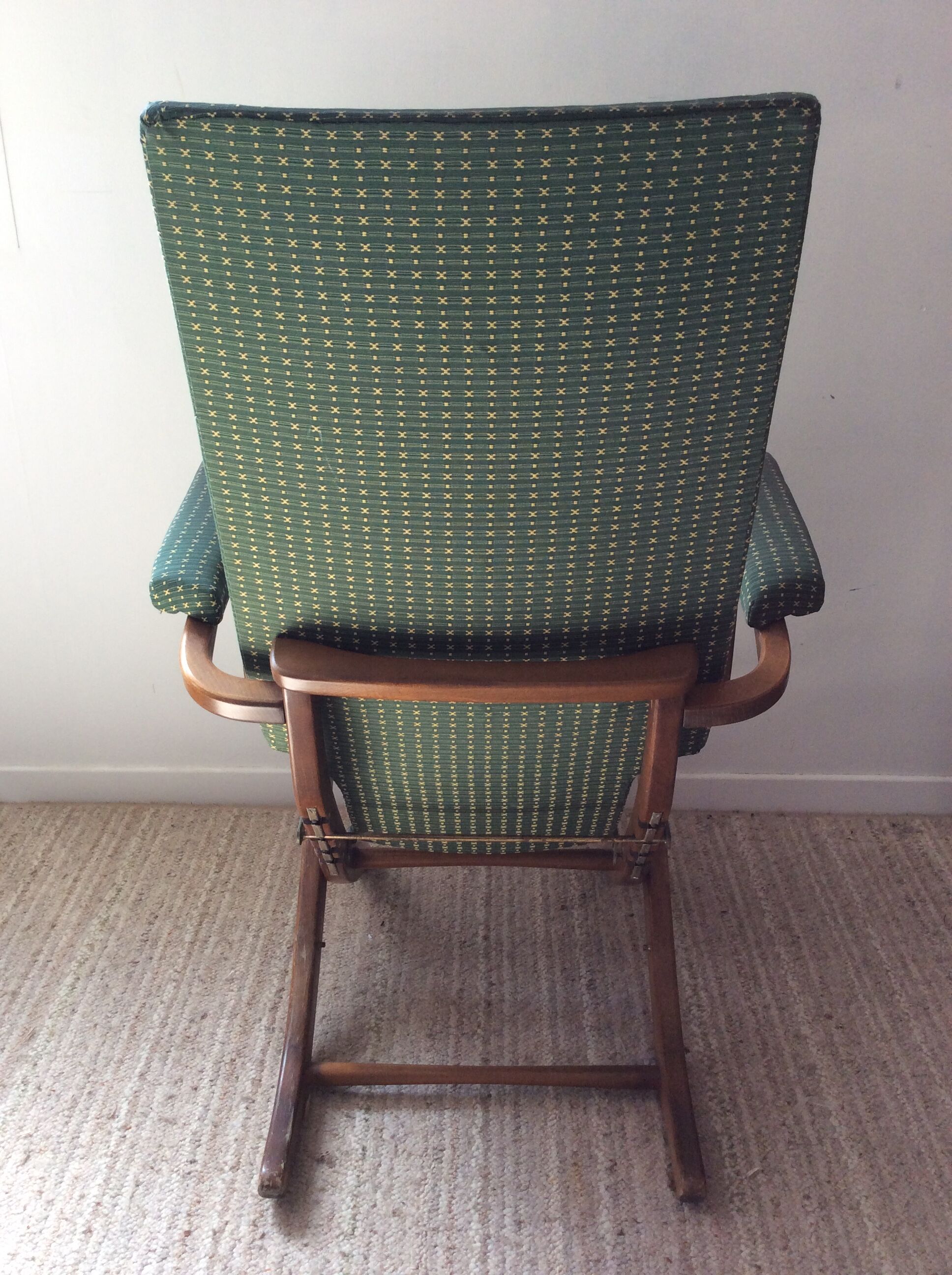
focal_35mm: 32
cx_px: 476
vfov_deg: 56.9
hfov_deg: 44.1
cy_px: 638
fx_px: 1177
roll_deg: +0.5
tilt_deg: -25.2
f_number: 2.4
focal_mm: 3.3
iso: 50
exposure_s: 1/100
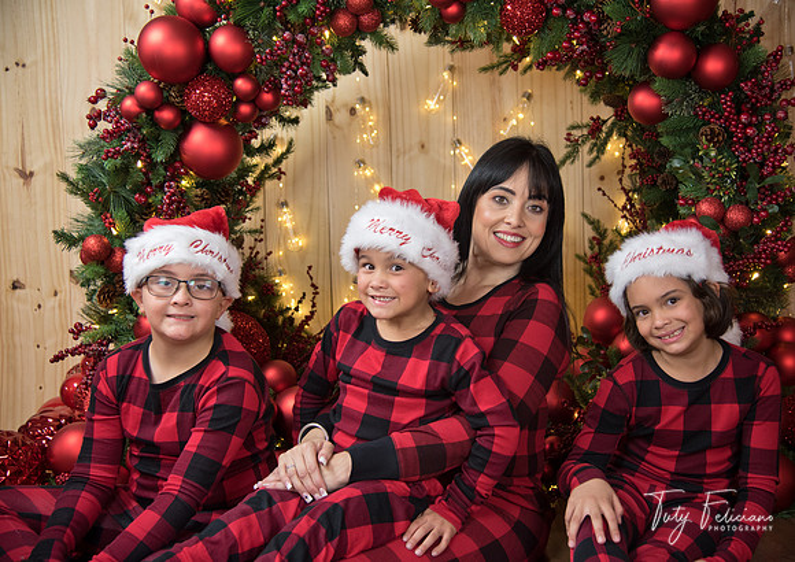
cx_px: 421
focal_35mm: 50
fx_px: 1123
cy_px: 281
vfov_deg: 28.1
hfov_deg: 39.0
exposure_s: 1/80
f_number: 4
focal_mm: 48
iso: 1000
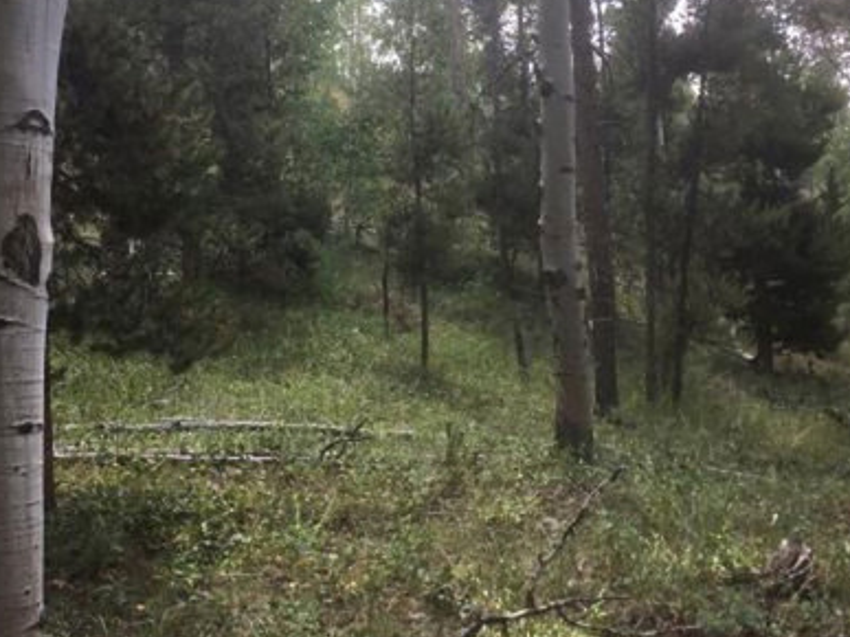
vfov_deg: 30.2
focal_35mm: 48
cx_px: 391
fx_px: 1178
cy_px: 250
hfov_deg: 39.6
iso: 25
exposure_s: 1/258
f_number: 2.2
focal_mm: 4.15
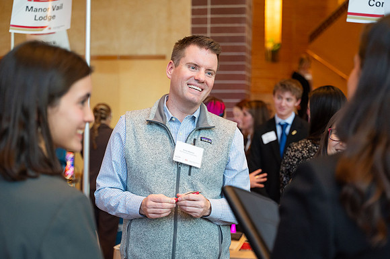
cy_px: 130
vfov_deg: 23.2
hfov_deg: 34.3
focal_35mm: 58
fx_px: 632
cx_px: 195
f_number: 2.8
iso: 2500
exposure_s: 1/250
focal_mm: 57
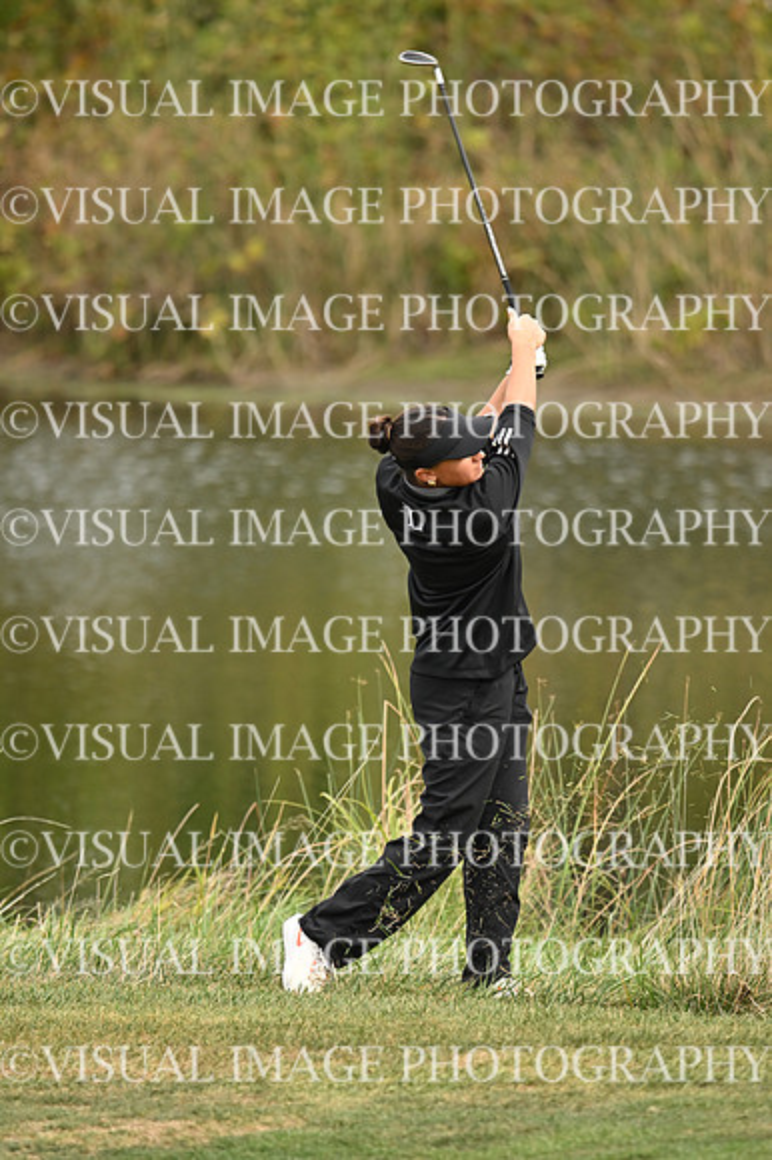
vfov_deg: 3.4
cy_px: 580
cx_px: 386
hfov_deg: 2.3
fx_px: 19322
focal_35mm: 600
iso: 640
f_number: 4.5
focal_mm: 400
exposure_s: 1/1600
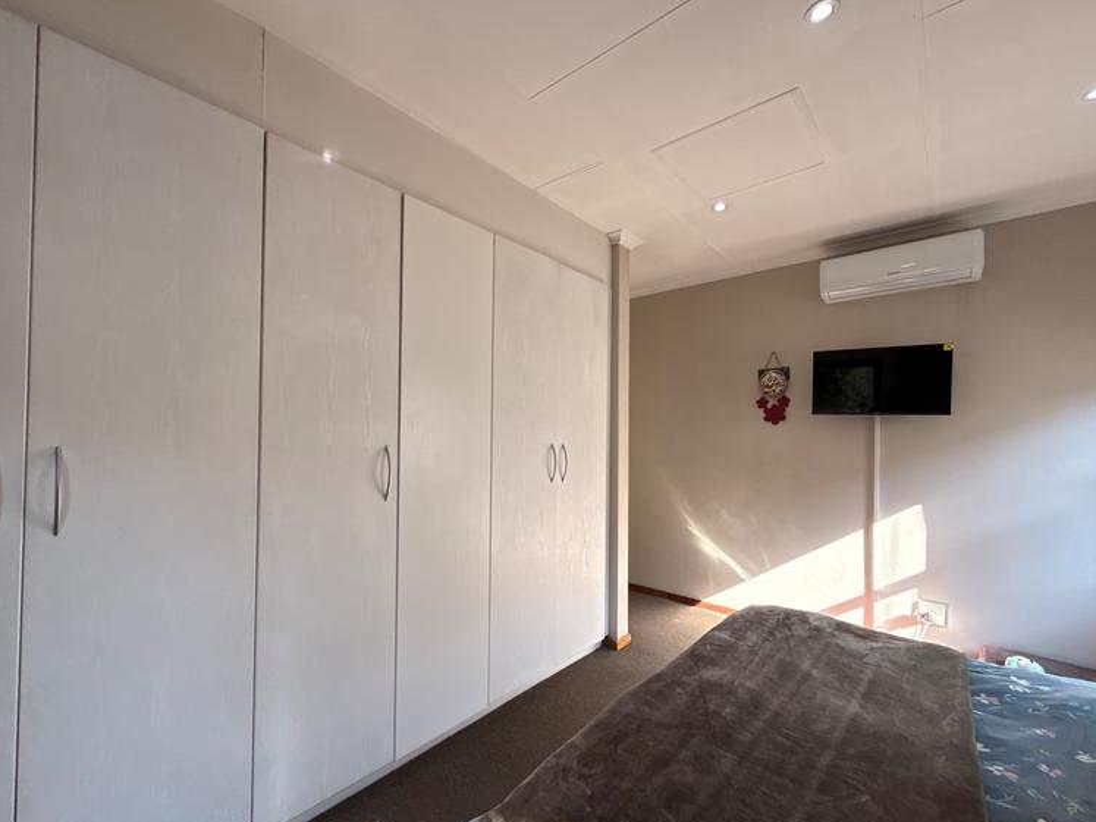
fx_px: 475
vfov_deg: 81.7
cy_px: 427
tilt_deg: +1.6
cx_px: 560
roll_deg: -0.8
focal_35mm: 15
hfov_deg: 98.2
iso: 200
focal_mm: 2.22
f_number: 2.2
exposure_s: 1/99
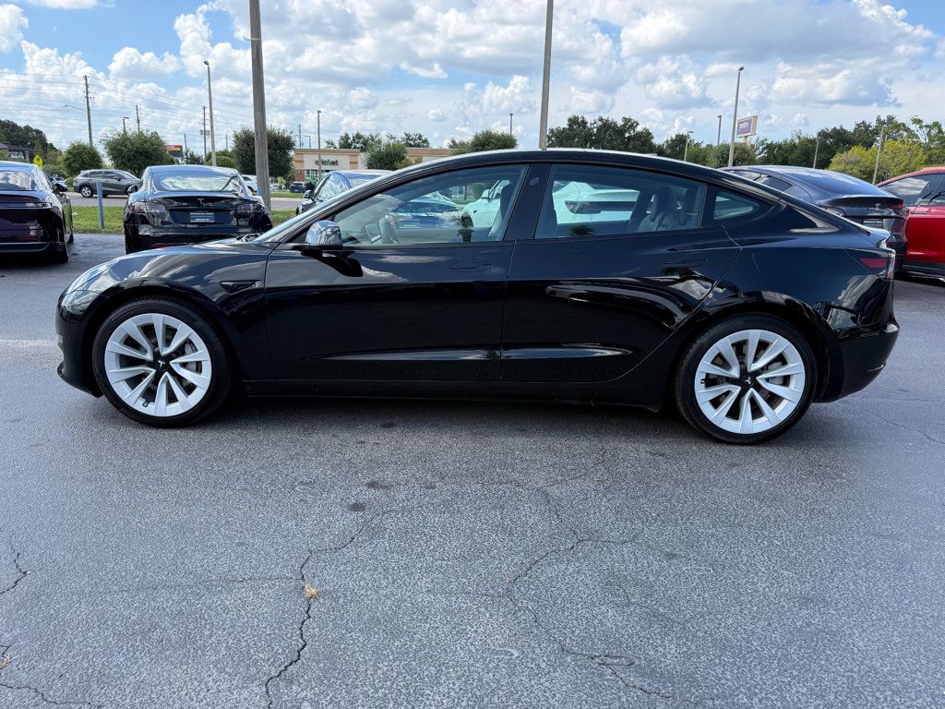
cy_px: 354
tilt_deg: -13.6
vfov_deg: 56.8
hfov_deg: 71.6
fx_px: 655
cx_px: 472
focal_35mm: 24
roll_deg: -2.3
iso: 100
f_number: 1.78
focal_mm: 6.76
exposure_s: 1/1464
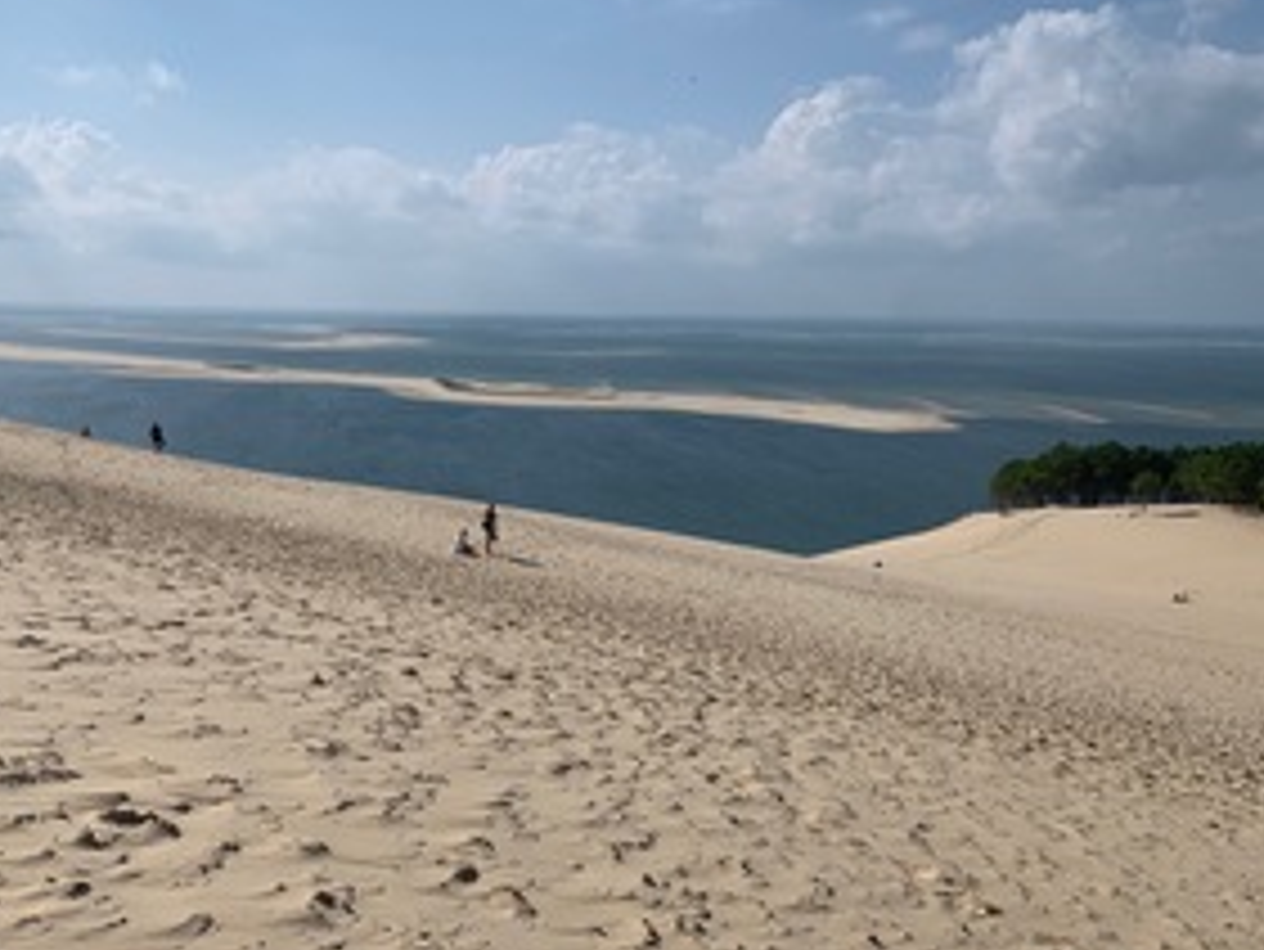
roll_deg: -0.7
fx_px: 1352
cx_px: 414
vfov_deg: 38.7
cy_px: 459
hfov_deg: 49.2
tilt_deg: -7.6
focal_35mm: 37
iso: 25
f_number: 1.8
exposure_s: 1/8000
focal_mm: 4.25
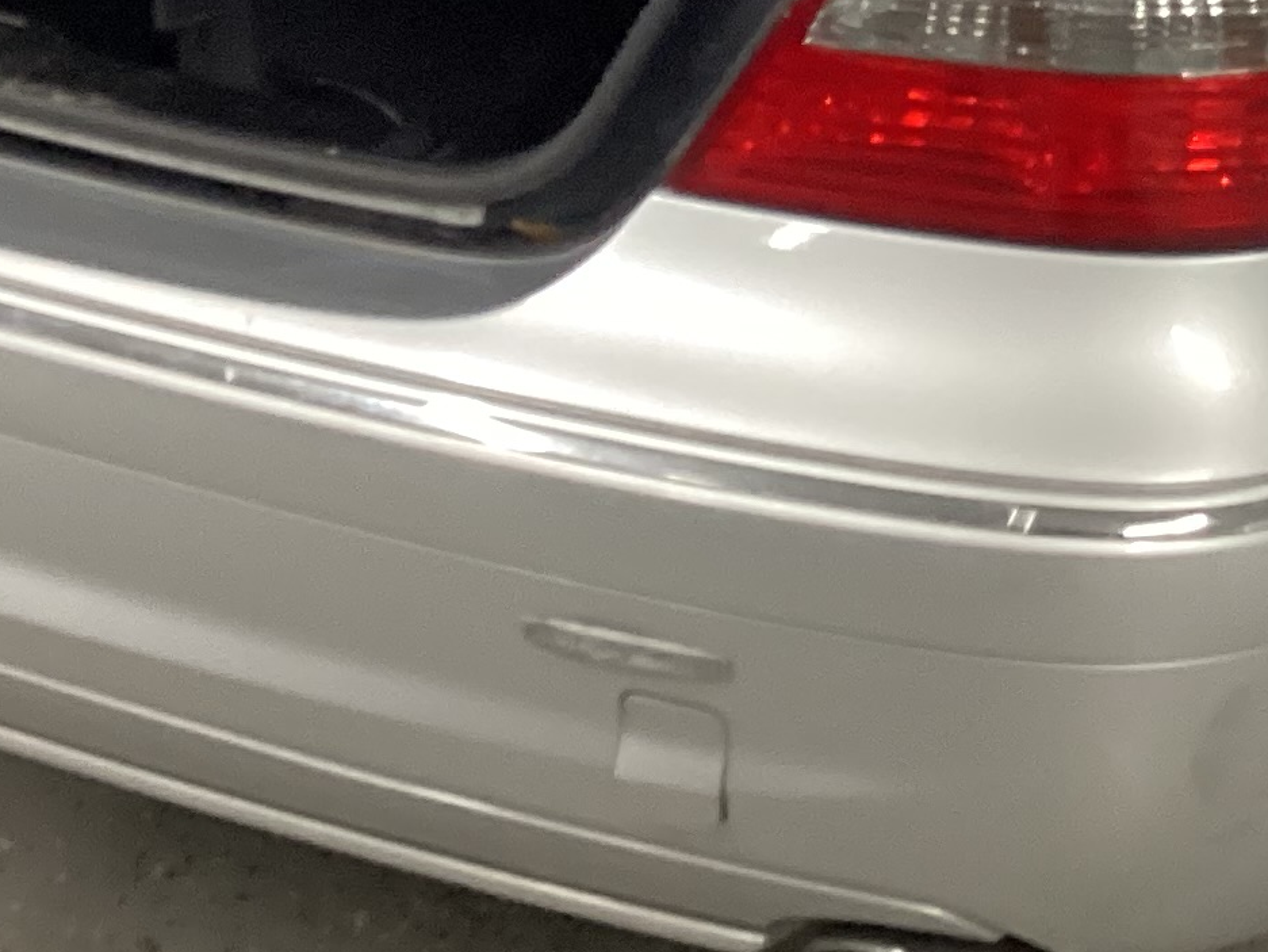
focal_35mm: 108
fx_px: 3957
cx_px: 719
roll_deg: +0.5
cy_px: -524
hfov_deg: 18.2
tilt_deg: -17.7
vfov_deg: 12.9
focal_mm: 3.3
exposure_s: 1/50
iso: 320
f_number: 2.4
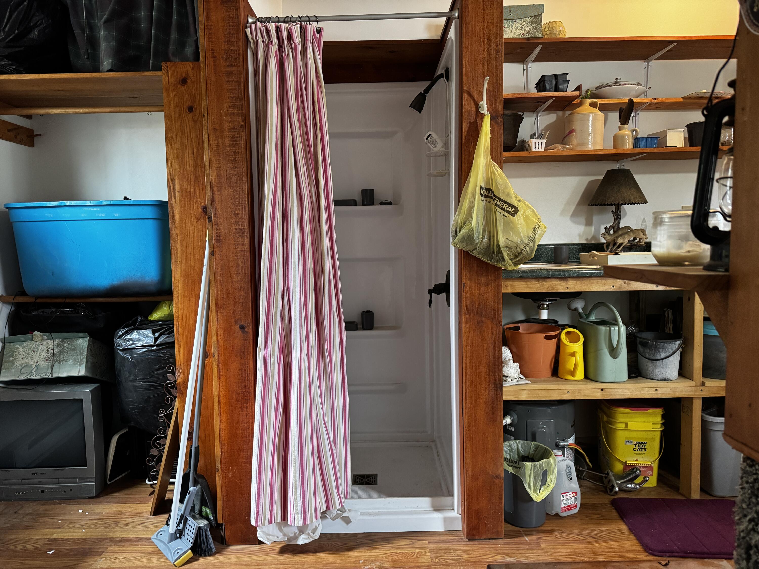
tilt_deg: -4.9
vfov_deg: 56.8
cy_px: 284
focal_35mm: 24
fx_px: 526
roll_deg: +1.2
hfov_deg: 71.6
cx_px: 380
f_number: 1.78
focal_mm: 6.76
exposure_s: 1/60
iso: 640
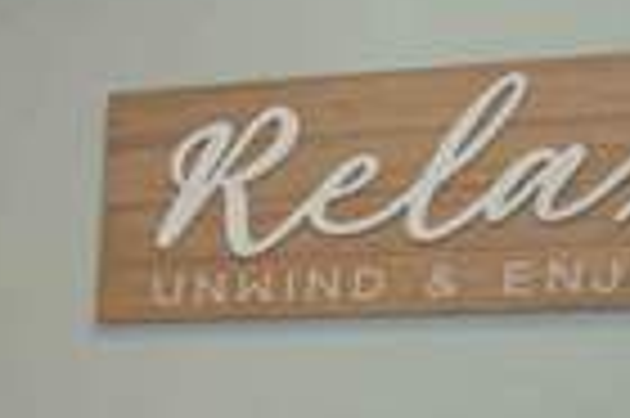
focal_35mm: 137
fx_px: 2395
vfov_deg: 9.5
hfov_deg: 11.8
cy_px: 766
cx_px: -936
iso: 400
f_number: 6.3
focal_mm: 24
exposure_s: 1/125
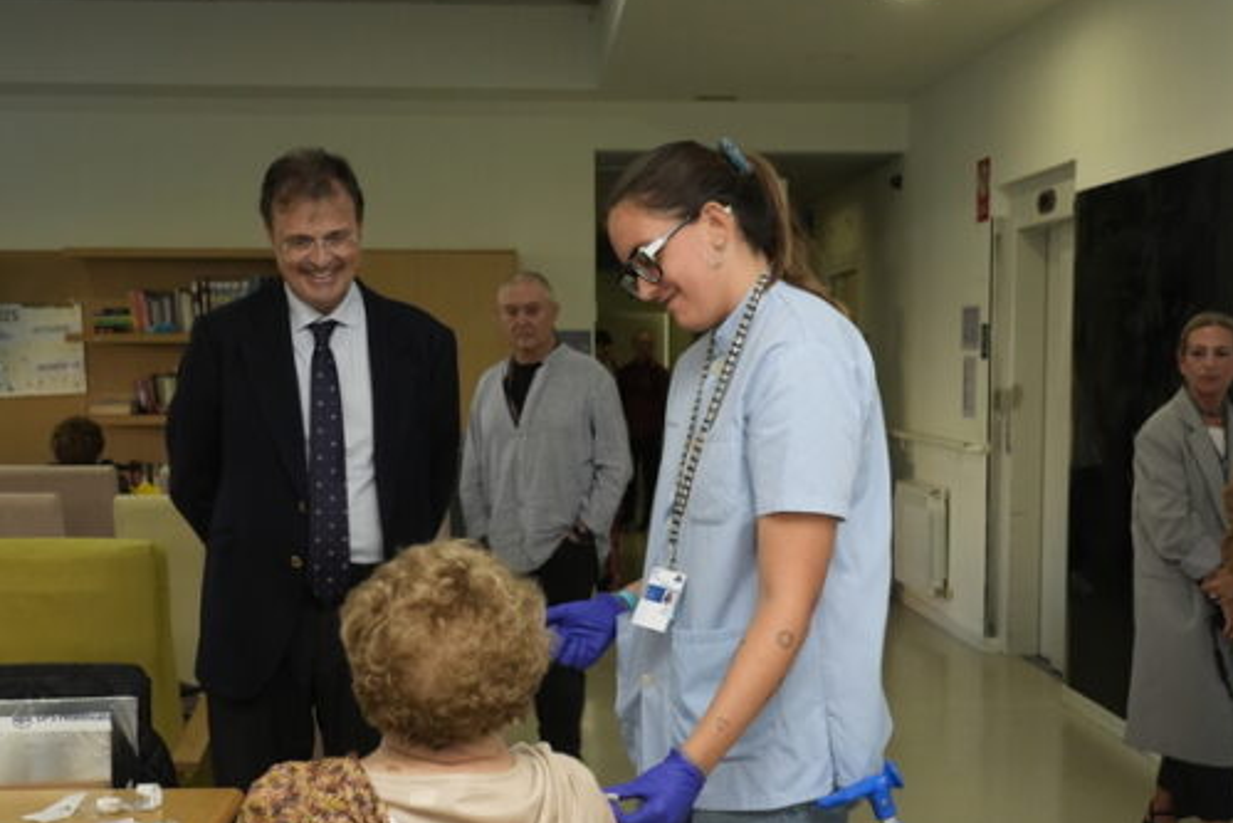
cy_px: 499
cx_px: 618
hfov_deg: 42.7
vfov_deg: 29.2
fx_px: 1576
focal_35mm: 46
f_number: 7.1
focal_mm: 33
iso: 3200
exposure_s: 1/200
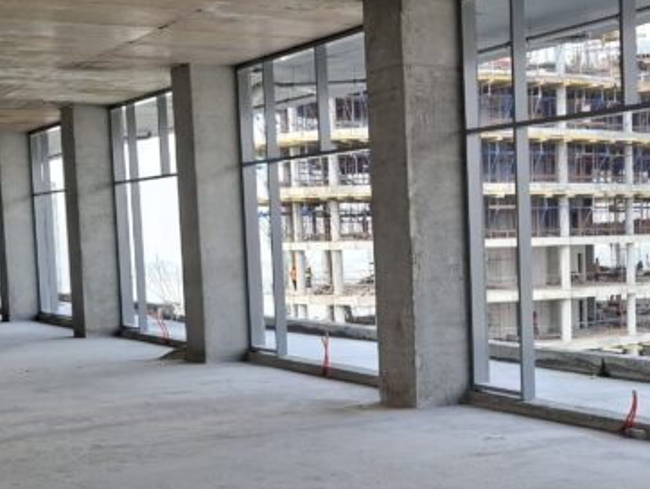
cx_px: 603
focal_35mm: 65
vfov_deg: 22.4
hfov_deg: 28.5
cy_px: 369
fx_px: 1221
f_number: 1.8
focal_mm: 5.54
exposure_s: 1/283
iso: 50
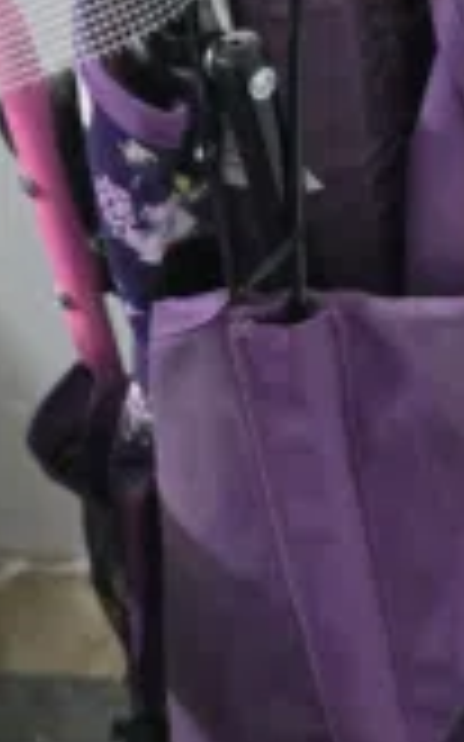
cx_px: 351
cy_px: 346
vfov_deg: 34.5
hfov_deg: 21.8
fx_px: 1195
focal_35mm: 59
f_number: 1.7
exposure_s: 1/100
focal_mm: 6.3
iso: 800
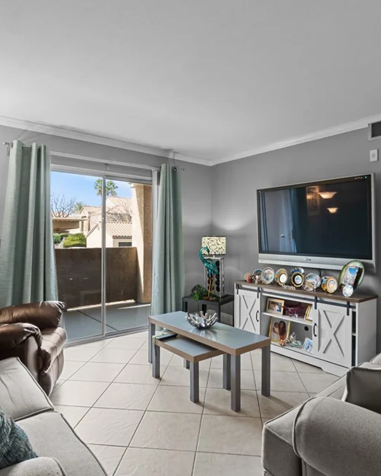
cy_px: 236
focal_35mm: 22
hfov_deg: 63.1
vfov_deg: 75.0
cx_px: 198
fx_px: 310
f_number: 8
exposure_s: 1/8
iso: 400
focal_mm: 10
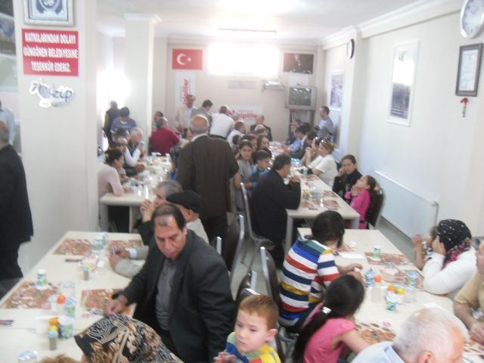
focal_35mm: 34
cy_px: 182
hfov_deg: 54.0
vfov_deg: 41.8
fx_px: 475
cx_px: 242
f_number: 2.8
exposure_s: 1/14
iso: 400
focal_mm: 6
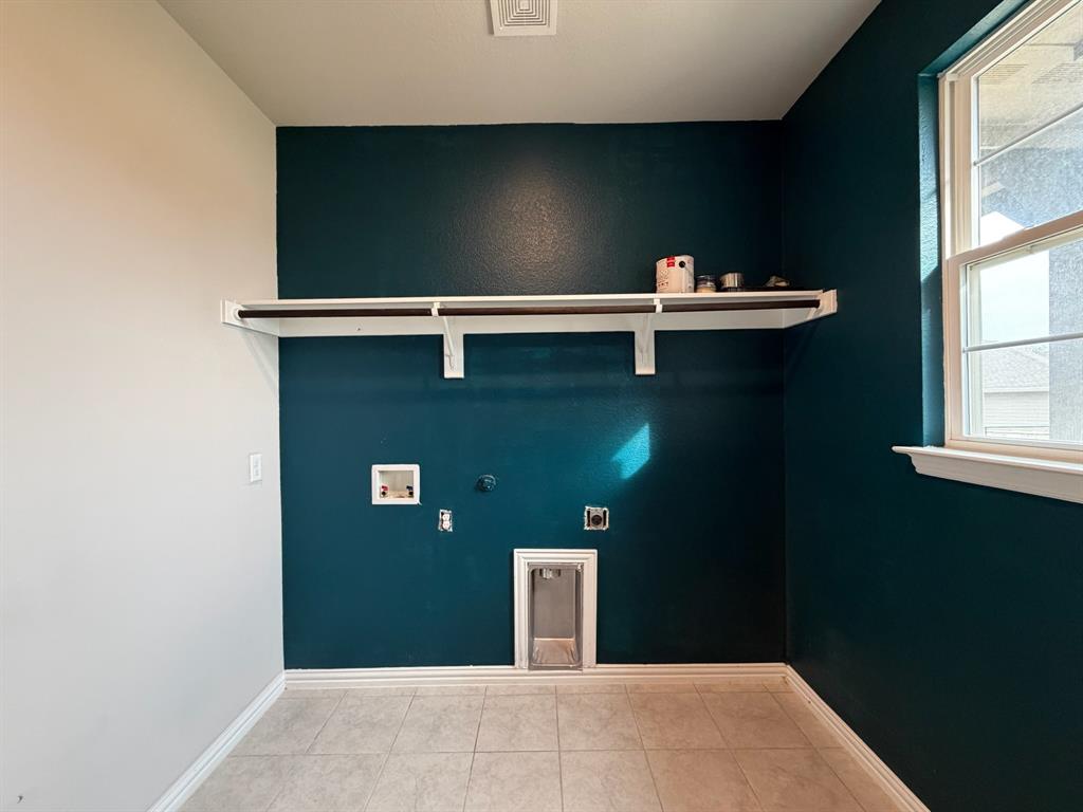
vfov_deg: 85.7
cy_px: 406
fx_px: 438
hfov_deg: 102.1
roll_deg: +0.4
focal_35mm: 14
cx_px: 542
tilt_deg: +0.5
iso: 250
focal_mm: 2.22
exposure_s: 1/60
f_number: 2.2
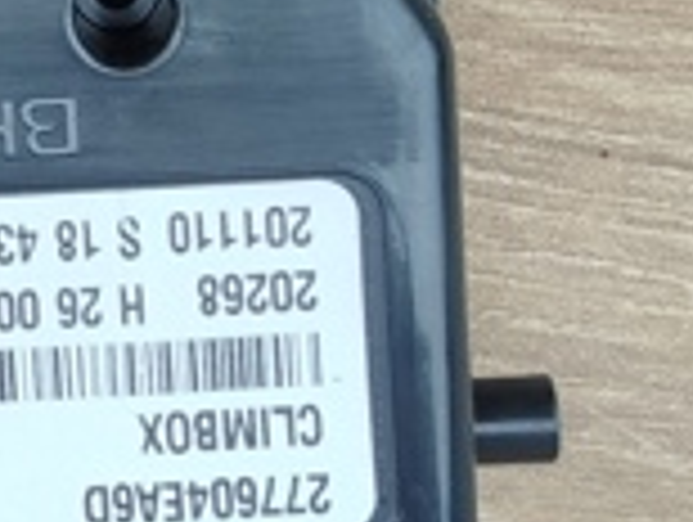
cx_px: -482
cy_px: -54
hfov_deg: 9.5
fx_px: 3990
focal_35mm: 199
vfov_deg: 7.4
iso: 50
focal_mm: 5.31
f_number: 1.7
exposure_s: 1/100
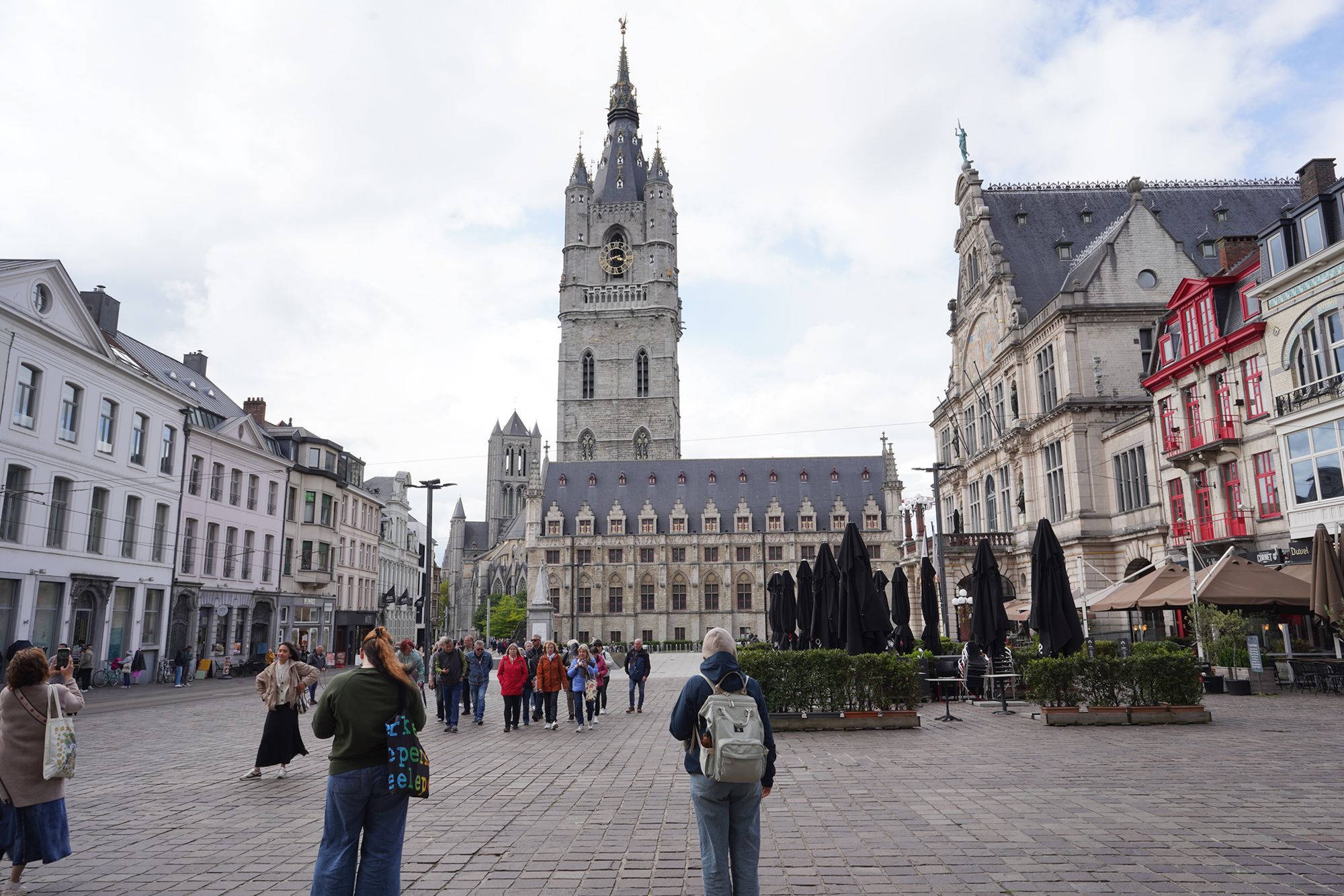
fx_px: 896
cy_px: 448
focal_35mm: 24
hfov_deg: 73.7
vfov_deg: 53.1
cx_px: 672
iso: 100
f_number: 11
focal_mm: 24
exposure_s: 1/100
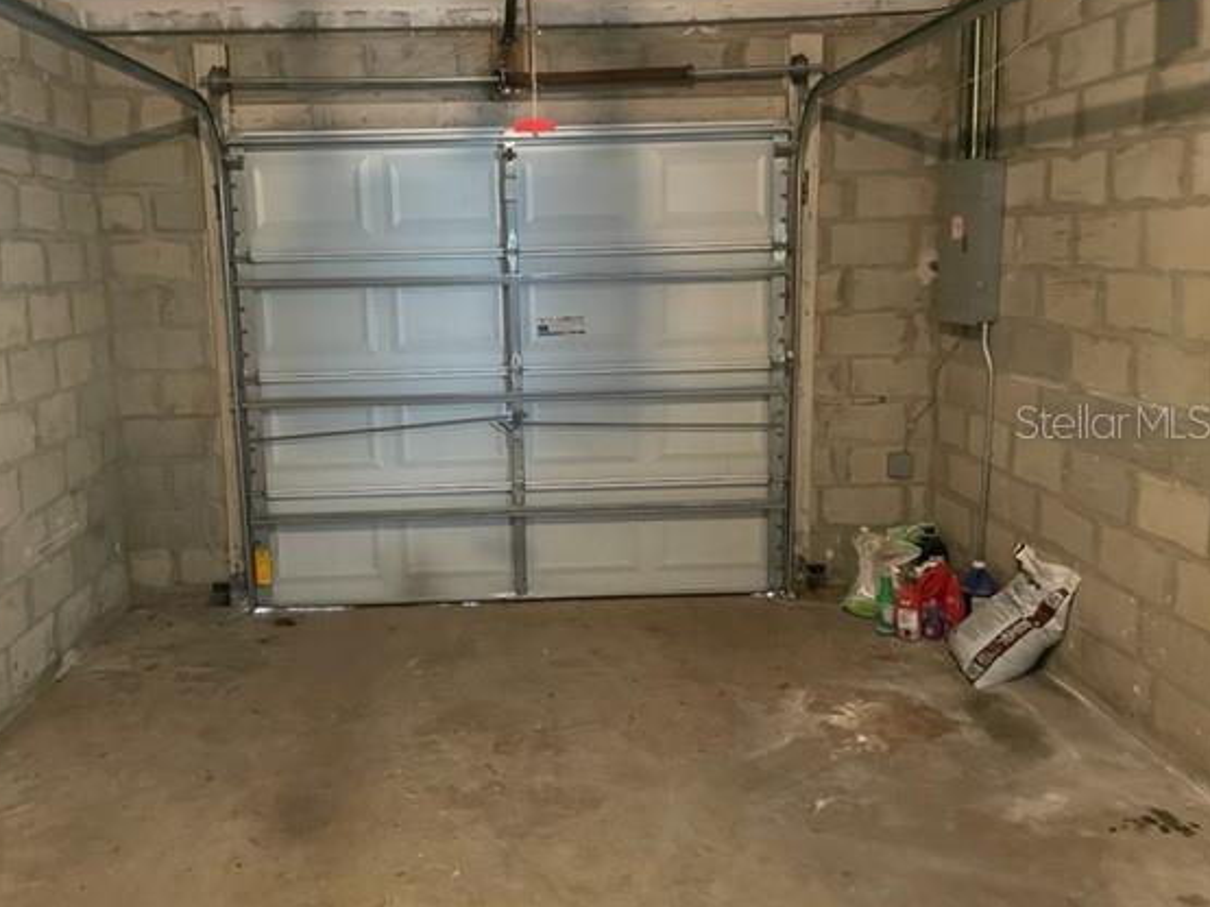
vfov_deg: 46.7
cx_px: 523
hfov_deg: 59.7
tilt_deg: -8.8
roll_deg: +1.1
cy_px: 421
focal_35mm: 30
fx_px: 1048
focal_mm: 4.2
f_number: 1.6
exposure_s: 1/30
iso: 1000
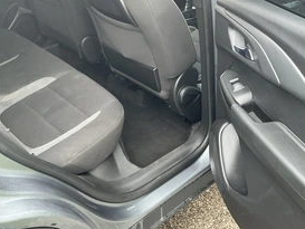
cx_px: 203
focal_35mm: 41
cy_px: 87
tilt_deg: -27.7
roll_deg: -3.2
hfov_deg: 45.1
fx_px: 361
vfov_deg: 35.0
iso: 64
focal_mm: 3
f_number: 1.8
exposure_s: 1/68
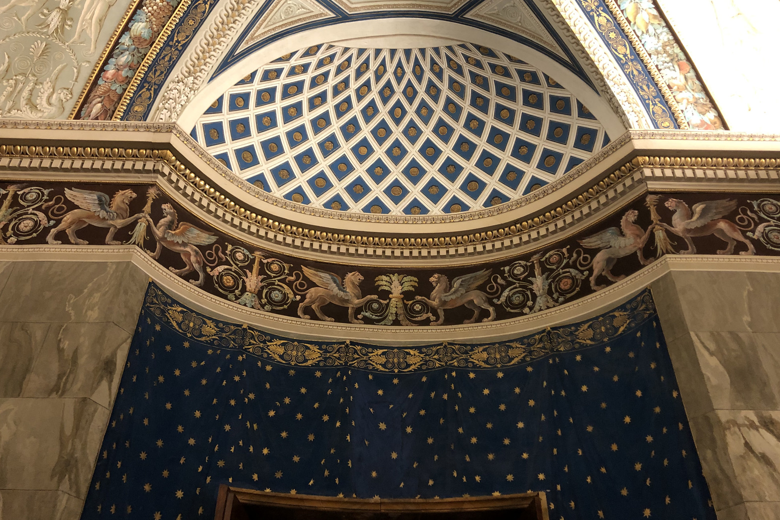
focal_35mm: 30
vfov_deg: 43.6
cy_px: 248
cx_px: 387
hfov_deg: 61.9
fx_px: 650
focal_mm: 4
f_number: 1.8
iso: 80
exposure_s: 1/17
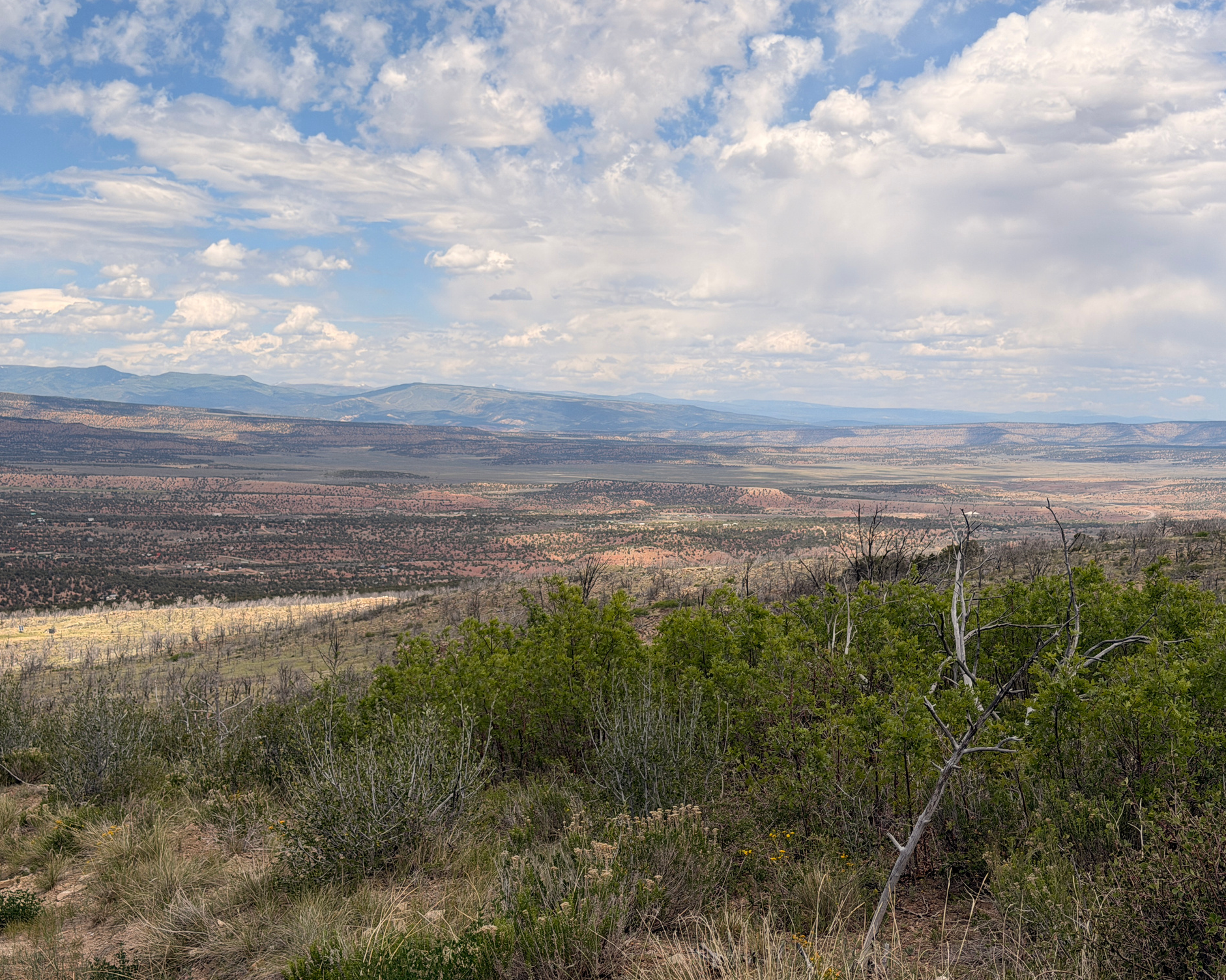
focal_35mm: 51
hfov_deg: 36.7
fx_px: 1851
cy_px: 488
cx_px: 613
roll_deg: -0.6
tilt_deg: -1.7
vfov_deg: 29.7
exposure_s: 1/7874
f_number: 1.78
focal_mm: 6.76
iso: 64
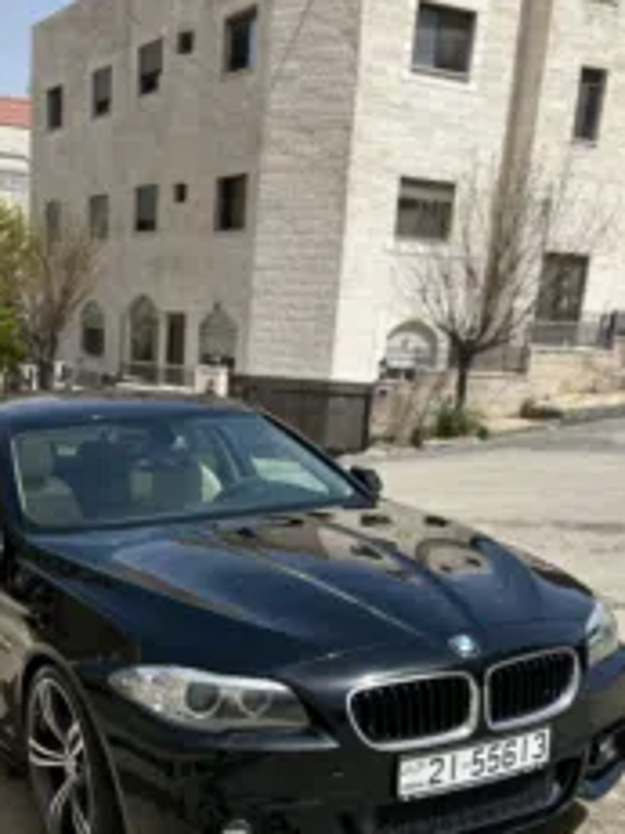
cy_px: 646
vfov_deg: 40.6
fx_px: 1084
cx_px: 191
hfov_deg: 31.8
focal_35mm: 45
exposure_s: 1/5587
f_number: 1.5
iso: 50
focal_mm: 5.7
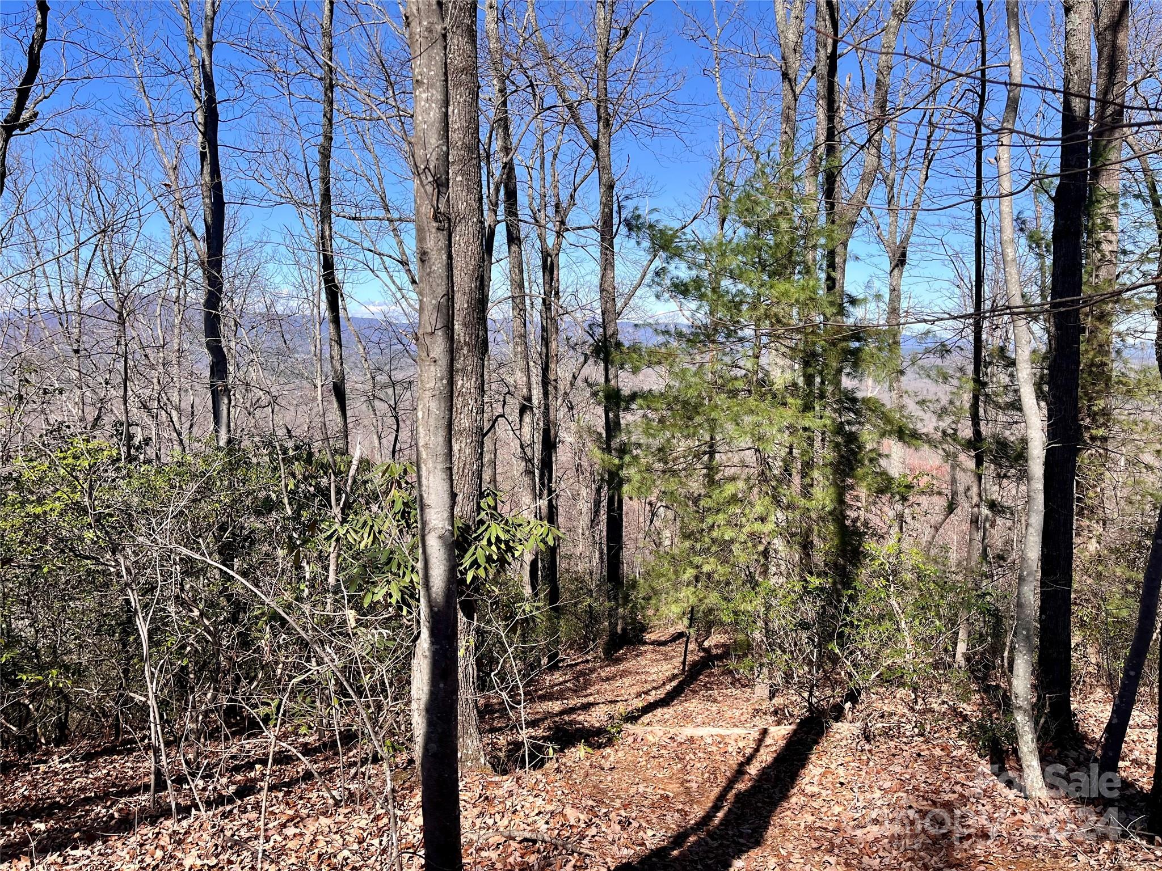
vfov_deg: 53.1
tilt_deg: -5.7
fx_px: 873
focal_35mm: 26
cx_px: 581
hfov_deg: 67.3
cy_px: 436
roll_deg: -0.3
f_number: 1.6
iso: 50
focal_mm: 5.1
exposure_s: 1/1957
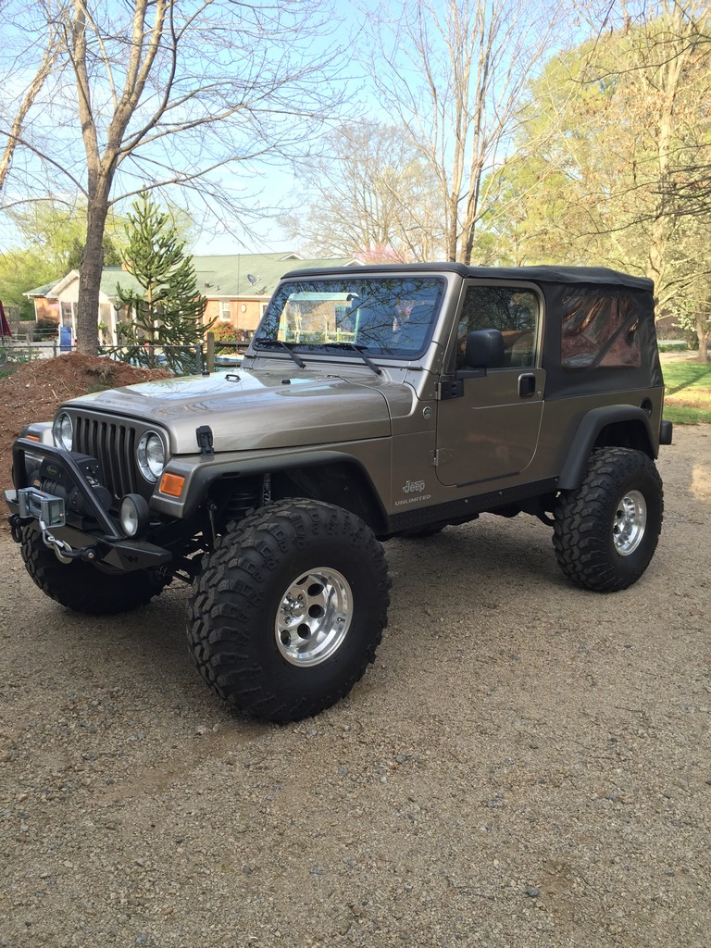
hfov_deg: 48.2
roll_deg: +0.8
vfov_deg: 61.7
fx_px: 794
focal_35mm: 29
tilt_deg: -11.8
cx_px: 356
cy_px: 474
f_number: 2.2
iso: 32
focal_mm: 4.15
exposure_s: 1/363
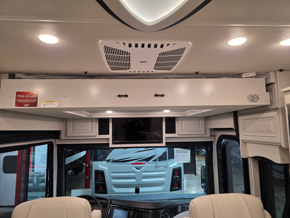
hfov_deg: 73.9
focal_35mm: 23
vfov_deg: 58.9
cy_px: 109
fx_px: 193
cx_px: 145
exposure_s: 1/120
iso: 200
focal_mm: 6.3
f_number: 1.7
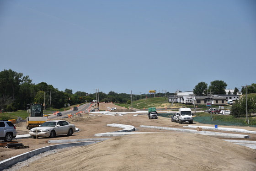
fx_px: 605
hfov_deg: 23.9
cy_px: 86
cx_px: 128
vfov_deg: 16.1
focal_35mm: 85
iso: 200
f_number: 8
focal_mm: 85
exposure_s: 1/1000
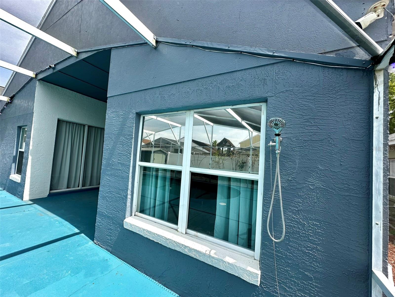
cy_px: 148
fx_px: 160
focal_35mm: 14
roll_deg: -2.0
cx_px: 198
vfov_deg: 85.7
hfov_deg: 102.1
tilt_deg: +4.0
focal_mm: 2.22
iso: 40
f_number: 2.2
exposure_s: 1/861
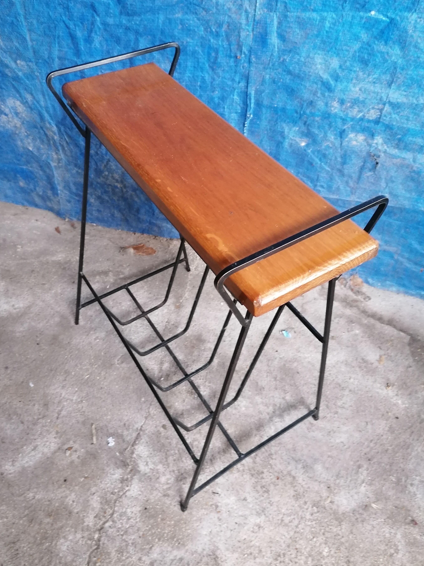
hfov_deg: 46.8
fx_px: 490
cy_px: 254
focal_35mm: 30
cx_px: 195
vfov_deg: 59.8
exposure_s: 1/20
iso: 500
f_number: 1.8
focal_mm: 4.75
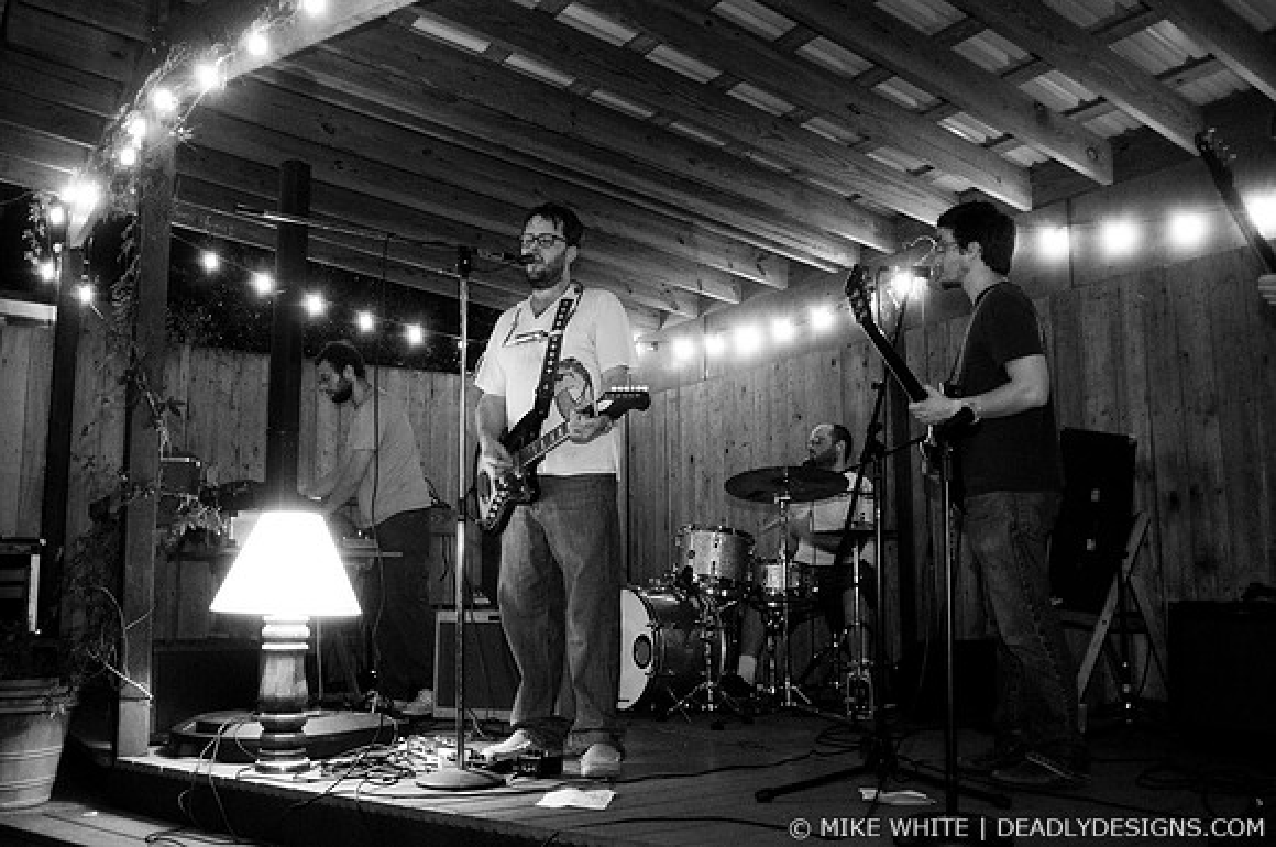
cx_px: 638
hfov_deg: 62.0
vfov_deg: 43.5
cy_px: 424
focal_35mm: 30
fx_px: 1062
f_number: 2.8
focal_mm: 20
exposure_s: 1/25
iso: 1000
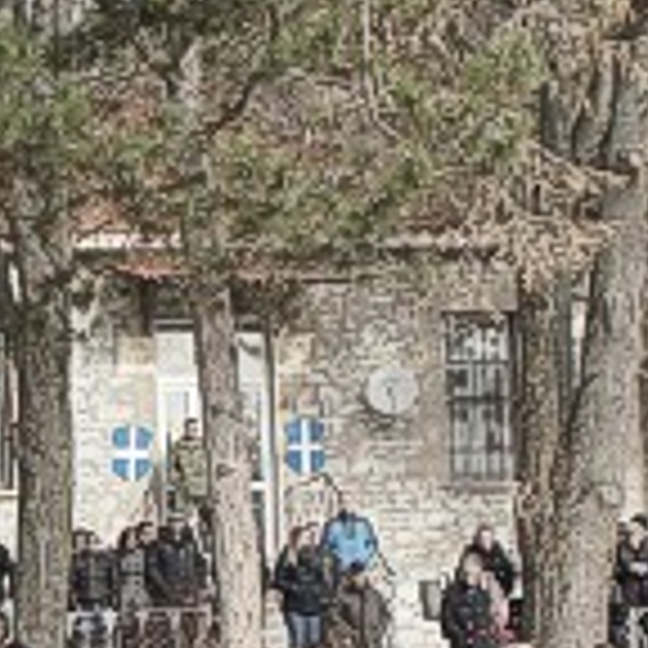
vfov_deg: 10.9
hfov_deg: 10.2
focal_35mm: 159
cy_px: 547
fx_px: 3367
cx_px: -634
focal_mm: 30
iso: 100
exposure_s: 1/250
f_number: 5
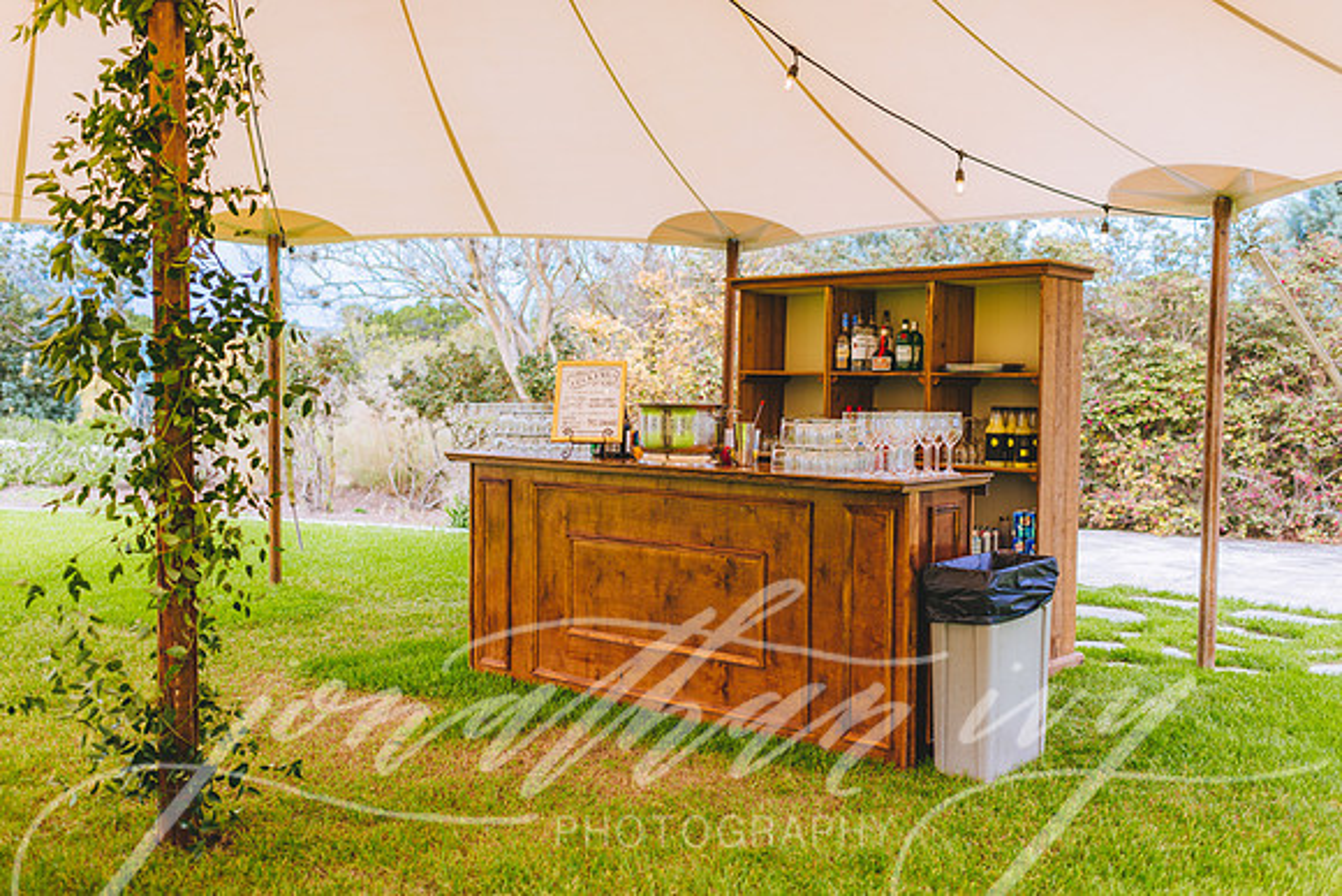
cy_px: 448
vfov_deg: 37.9
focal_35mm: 35
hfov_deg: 54.4
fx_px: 1305
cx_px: 671
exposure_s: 1/800
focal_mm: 35
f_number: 2.2
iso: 100
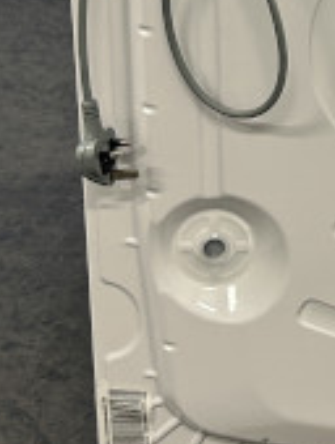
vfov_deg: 15.8
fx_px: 1583
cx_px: 415
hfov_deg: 11.8
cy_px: 31
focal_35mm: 123
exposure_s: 1/100
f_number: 1.5
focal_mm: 5.7
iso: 125
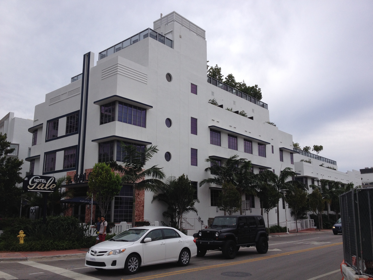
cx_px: 186
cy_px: 140
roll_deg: +0.1
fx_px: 377
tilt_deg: +9.1
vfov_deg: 40.7
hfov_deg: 52.6
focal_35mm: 35
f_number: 2.4
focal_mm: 4.28
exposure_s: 1/1255
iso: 50
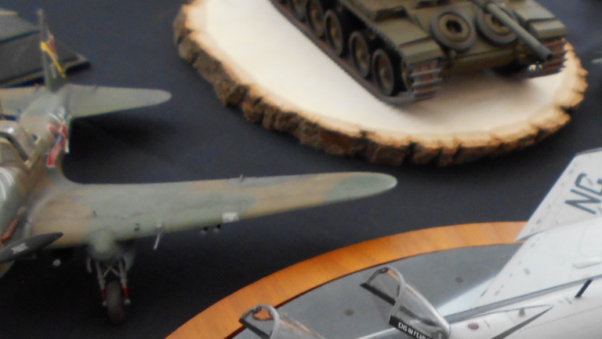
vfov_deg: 18.8
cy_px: 449
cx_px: 606
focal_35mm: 59
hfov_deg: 32.5
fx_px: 942
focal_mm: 4.6
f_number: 3.2
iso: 200
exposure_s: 1/30
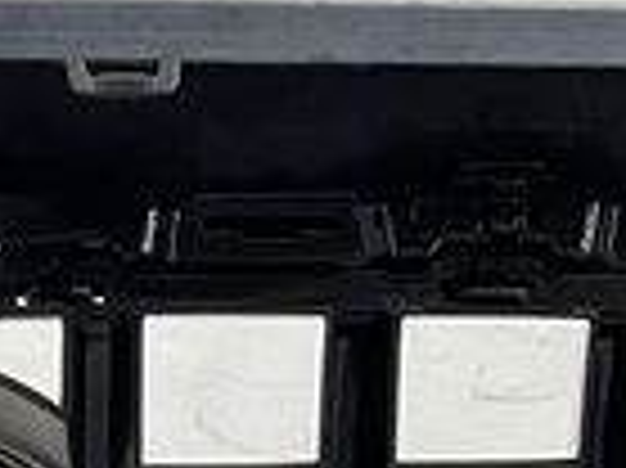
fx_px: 3794
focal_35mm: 210
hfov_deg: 9.3
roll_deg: -0.1
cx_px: -45
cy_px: 1274
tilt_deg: -17.1
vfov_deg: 6.6
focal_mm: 3
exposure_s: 1/100
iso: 40
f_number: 1.8
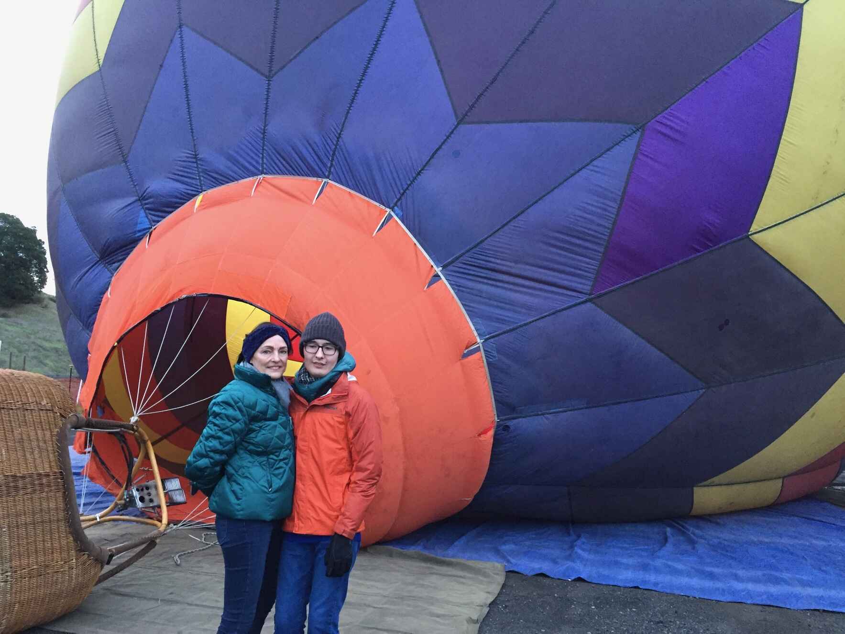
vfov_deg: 48.2
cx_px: 422
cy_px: 317
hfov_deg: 61.7
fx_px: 708
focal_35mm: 29
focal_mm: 4.15
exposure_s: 1/30
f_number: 2.2
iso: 200
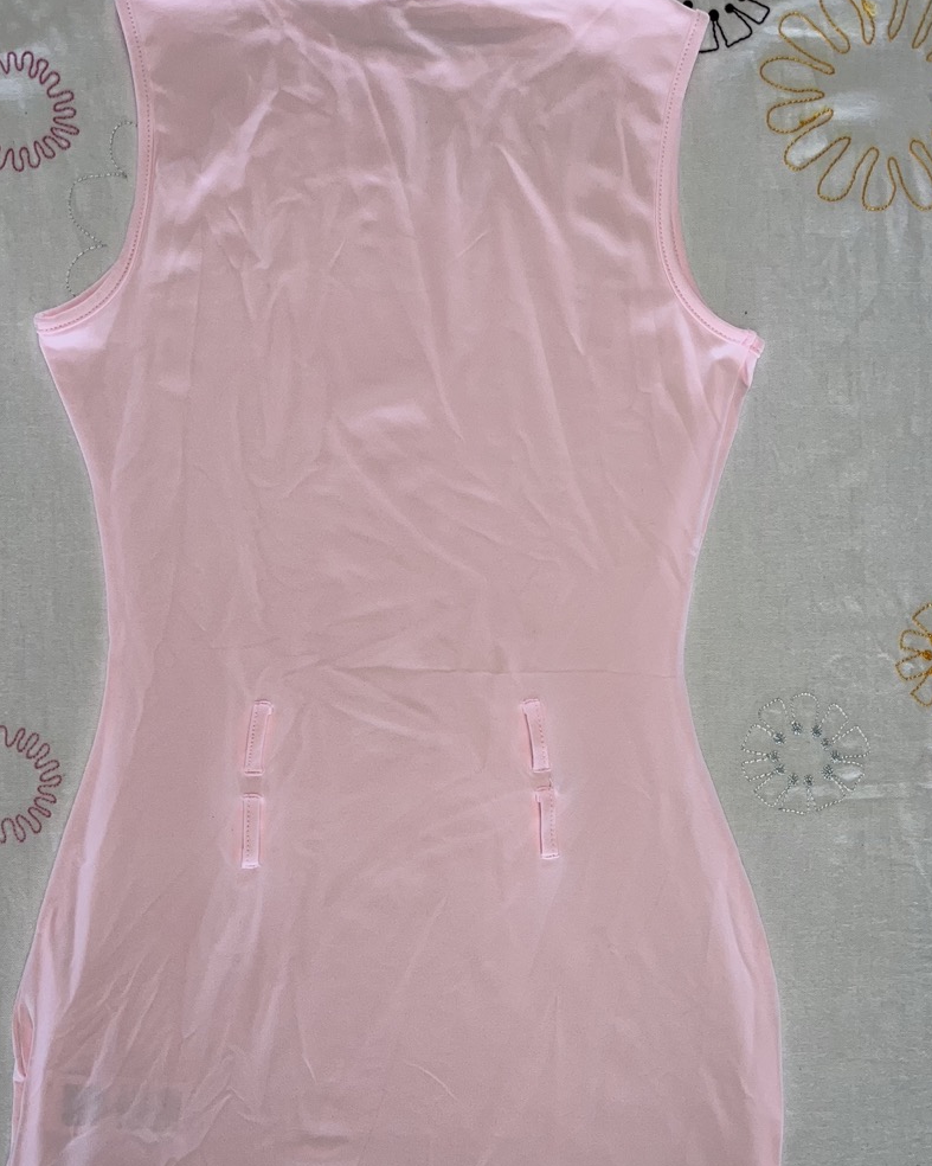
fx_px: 1138
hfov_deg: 44.4
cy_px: 630
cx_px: 397
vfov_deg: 54.2
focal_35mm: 33
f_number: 1.6
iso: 32
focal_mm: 5.1
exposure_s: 1/294
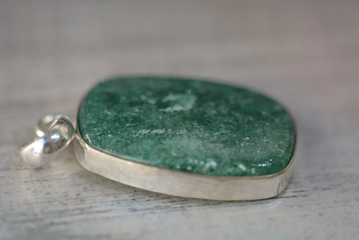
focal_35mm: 158
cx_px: 180
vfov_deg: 8.7
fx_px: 1571
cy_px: 120
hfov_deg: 13.0
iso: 400
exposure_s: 1/200
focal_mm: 105
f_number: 4.2
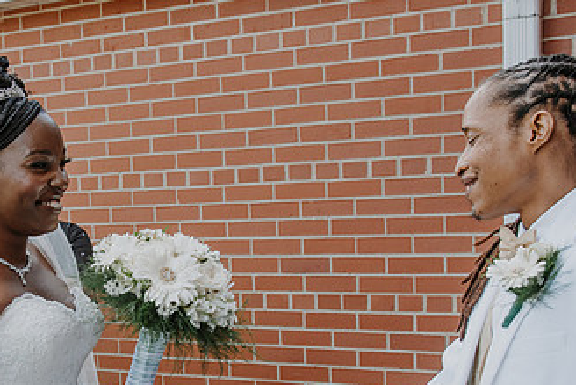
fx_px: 1056
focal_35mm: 66
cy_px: 308
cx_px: 133
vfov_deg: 20.4
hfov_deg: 29.9
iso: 400
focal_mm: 31
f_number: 7.1
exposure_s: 1/200
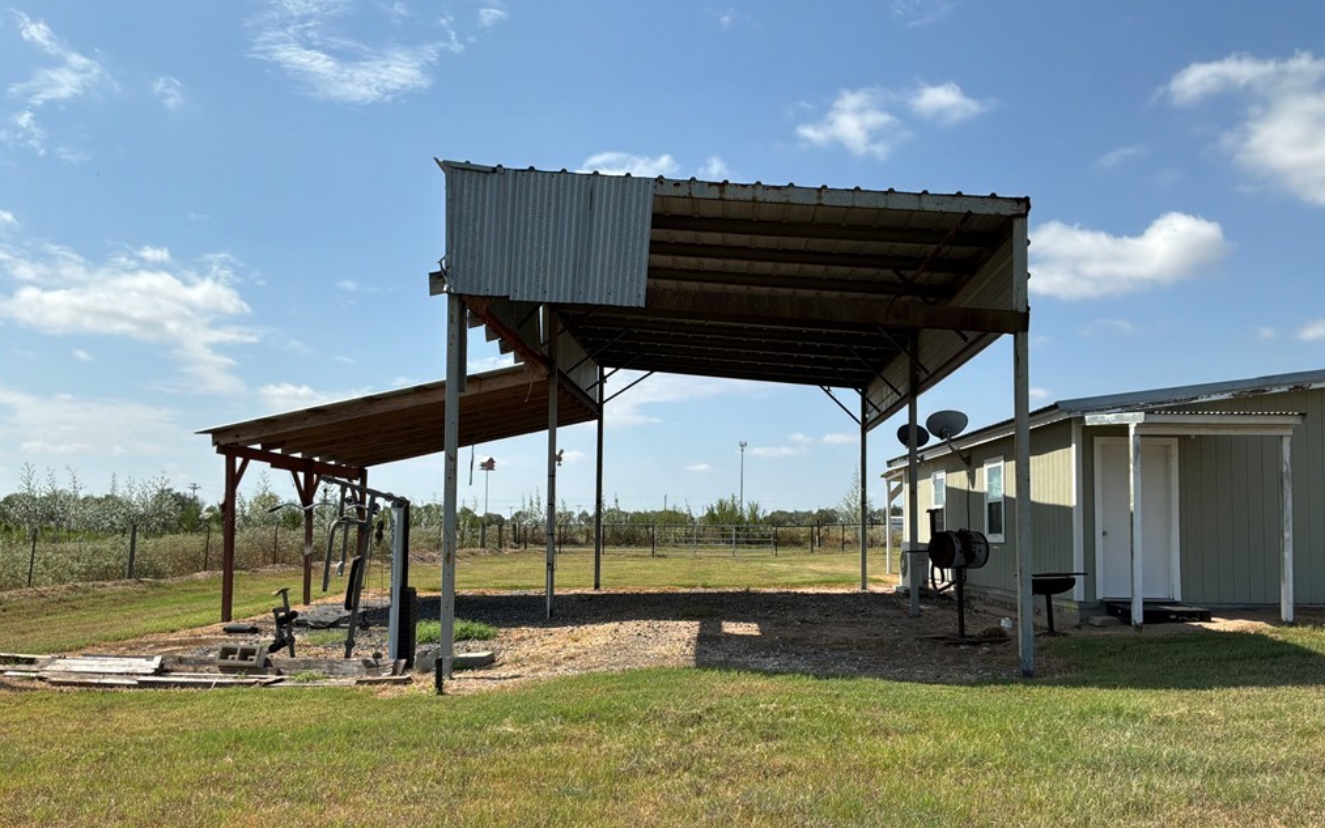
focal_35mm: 30
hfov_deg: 62.9
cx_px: 663
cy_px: 470
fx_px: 1083
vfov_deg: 41.7
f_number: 1.8
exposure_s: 1/2427
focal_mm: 3
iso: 25
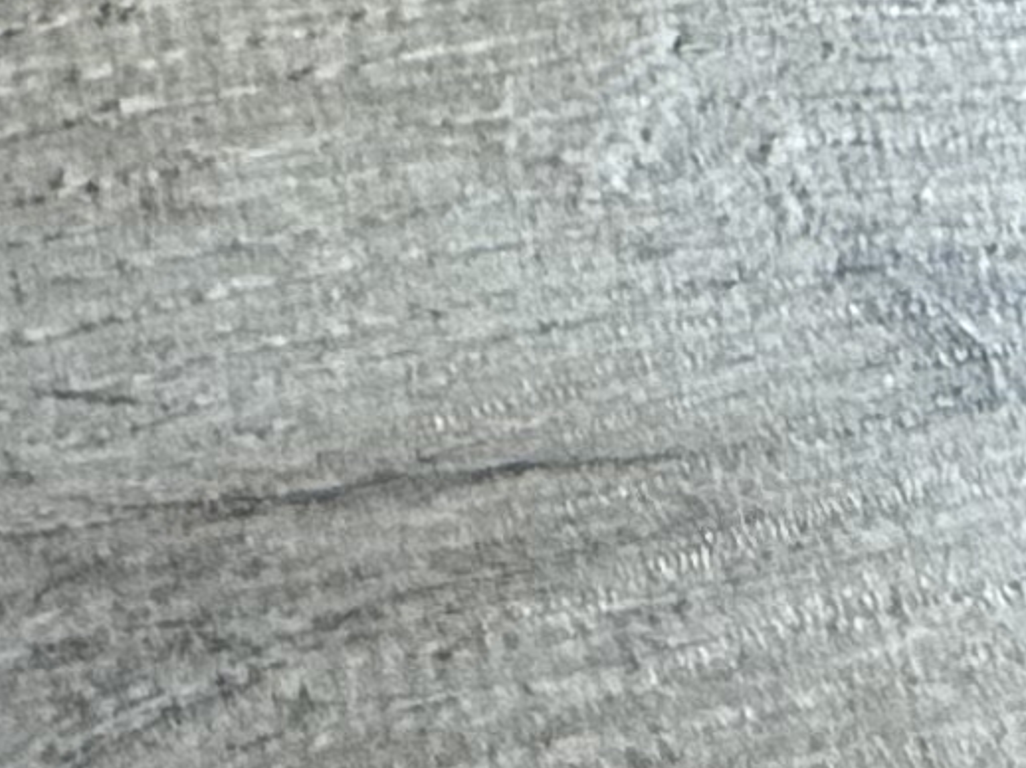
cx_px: -923
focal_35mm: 109
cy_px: -1659
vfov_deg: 9.7
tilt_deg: -69.6
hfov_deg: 15.2
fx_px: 3229
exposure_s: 1/99
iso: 250
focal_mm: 2.22
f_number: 2.2
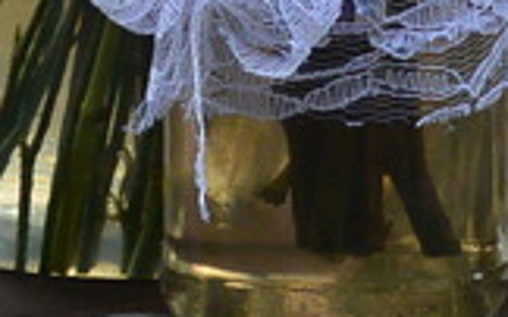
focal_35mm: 808
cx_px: 533
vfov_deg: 1.6
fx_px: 11179
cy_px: -596
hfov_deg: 2.6
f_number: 3.8
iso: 220
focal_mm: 39.8
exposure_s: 1/500
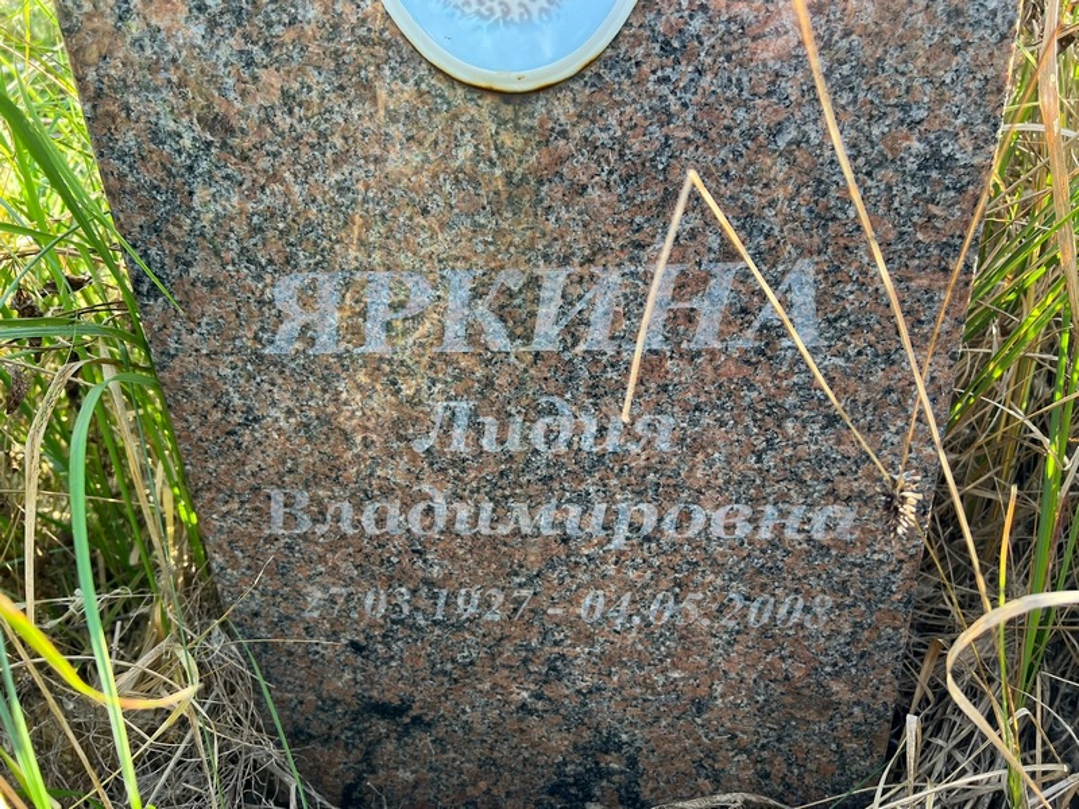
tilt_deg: -28.6
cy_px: 404
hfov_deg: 67.3
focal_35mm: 26
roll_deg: +1.6
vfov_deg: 53.1
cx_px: 540
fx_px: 810
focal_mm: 5.7
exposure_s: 1/142
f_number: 1.5
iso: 32
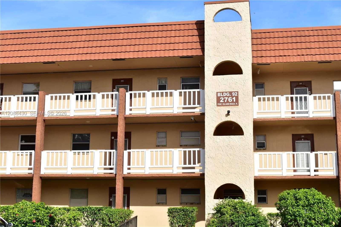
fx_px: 497
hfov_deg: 37.9
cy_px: 114
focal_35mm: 52
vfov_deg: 25.7
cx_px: 170
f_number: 8
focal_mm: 35
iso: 100
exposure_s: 1/250
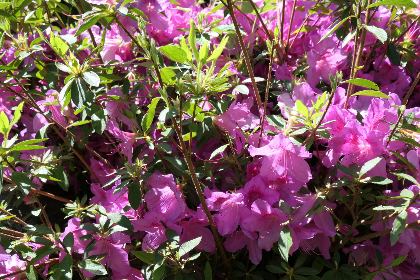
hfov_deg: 46.4
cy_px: 140
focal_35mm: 42
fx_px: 490
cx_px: 210
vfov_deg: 31.9
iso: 200
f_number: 4
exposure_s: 1/640
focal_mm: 15.4
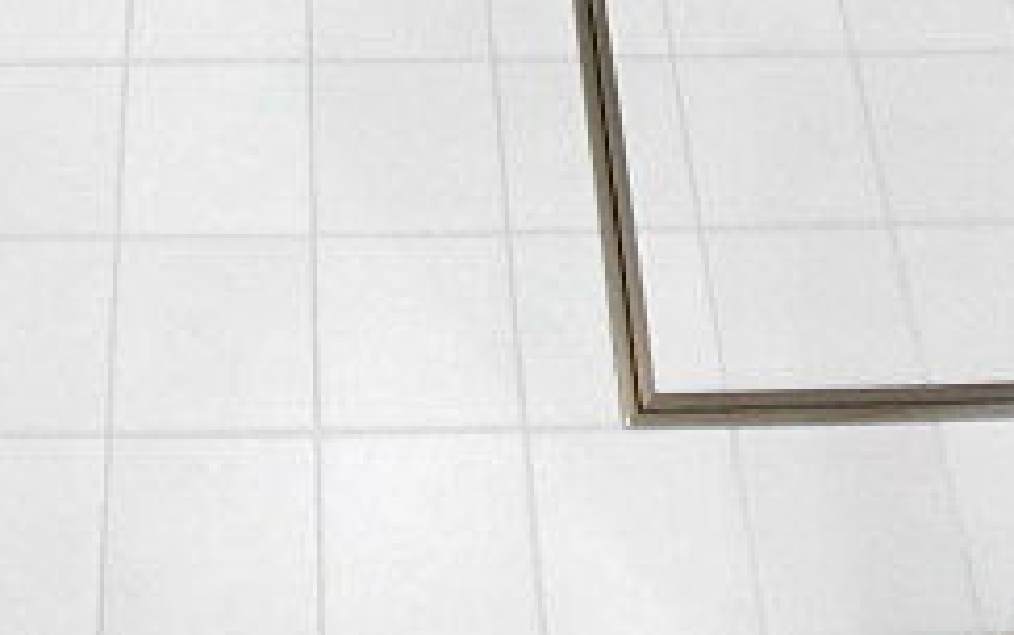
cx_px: 325
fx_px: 1852
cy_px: -338
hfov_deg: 30.4
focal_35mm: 67
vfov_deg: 17.4
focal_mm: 4.3
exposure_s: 1/30
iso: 320
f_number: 3.1
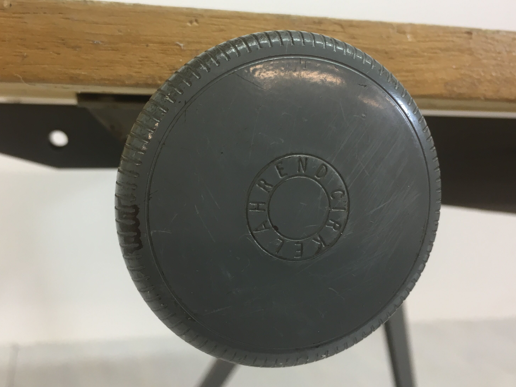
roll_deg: -2.2
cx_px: 247
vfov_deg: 35.9
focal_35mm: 40
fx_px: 596
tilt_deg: -5.2
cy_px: 171
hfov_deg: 46.8
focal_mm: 4.15
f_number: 2.2
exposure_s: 1/33
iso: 64
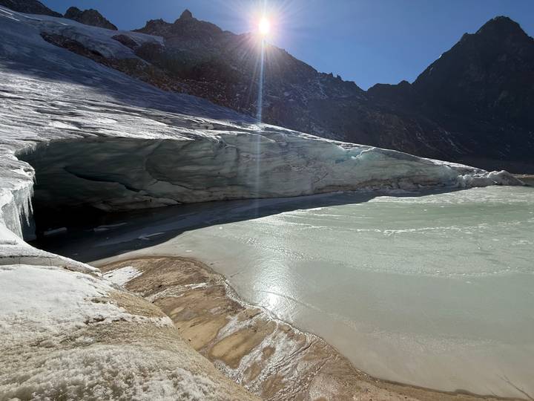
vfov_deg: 85.7
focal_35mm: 14
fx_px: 216
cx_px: 267
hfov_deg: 102.1
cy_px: 200
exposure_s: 1/4425
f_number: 2.2
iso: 50
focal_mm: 2.22
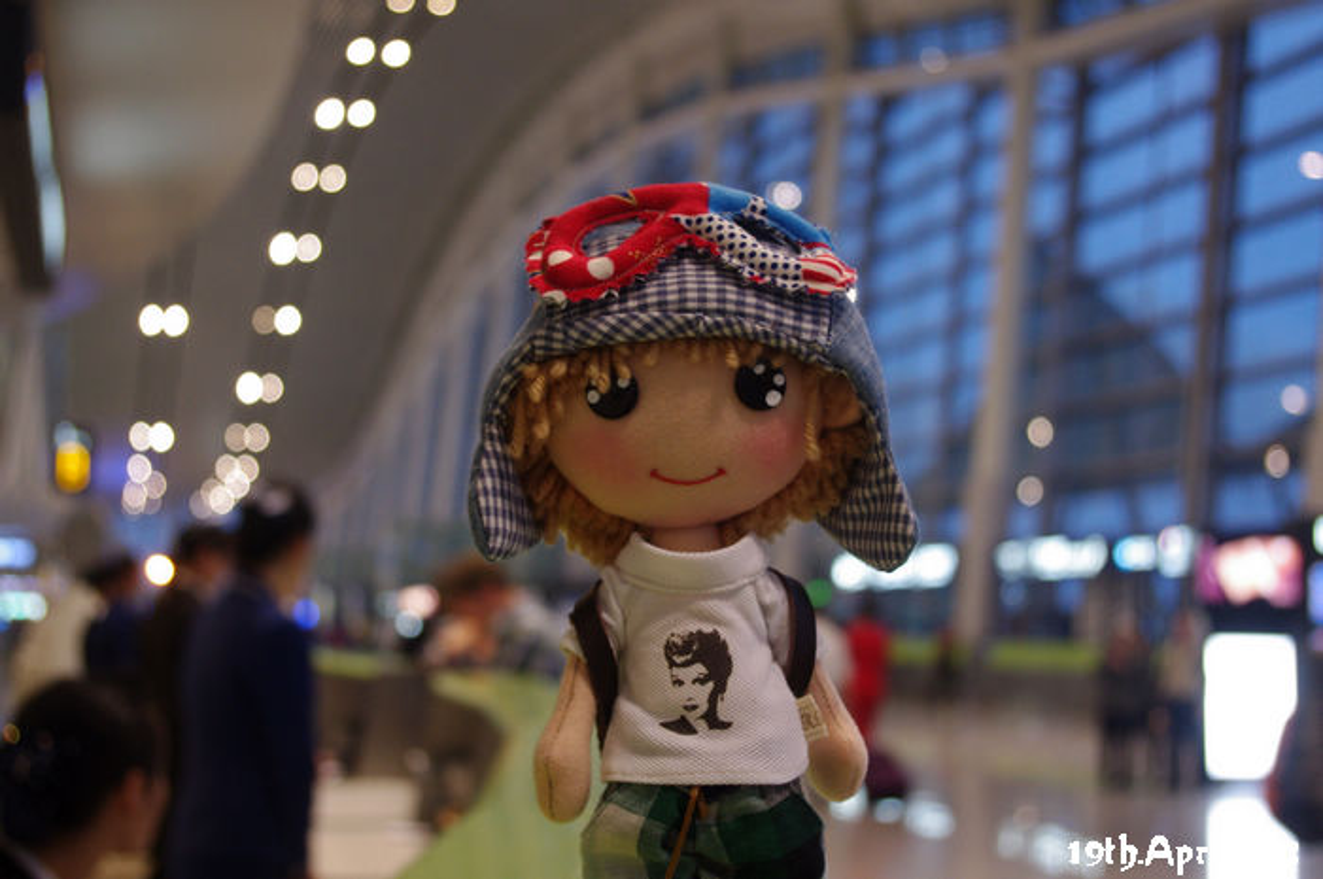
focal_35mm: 49
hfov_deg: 40.4
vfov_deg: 27.5
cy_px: 440
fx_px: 1799
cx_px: 662
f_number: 4.5
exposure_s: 1/15
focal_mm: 32.5
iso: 800
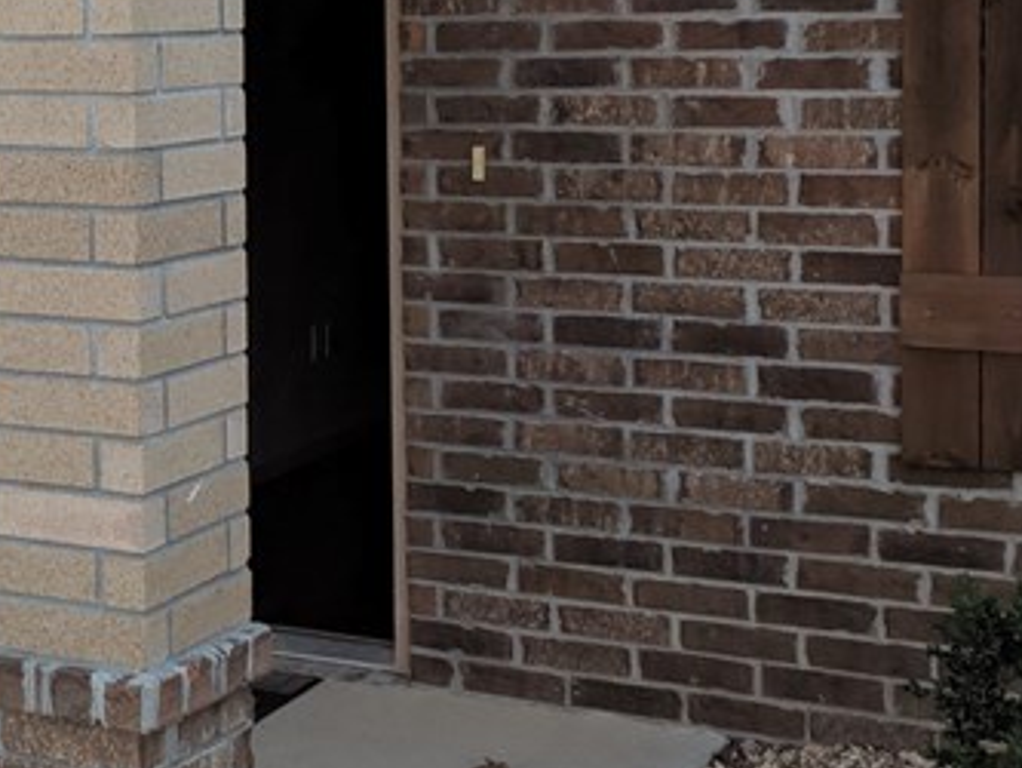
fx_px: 2363
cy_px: 104
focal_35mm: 80
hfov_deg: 23.3
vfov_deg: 18.2
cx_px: -31
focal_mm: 4.67
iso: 120
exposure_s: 1/2660
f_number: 2
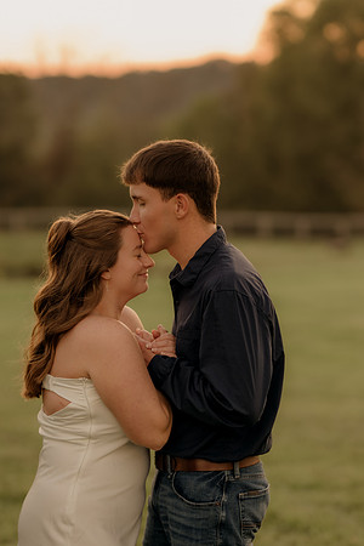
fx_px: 1926
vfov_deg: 16.1
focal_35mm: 127
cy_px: 273
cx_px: 182
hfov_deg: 10.8
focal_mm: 85
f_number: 1.8
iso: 100
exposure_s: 1/80
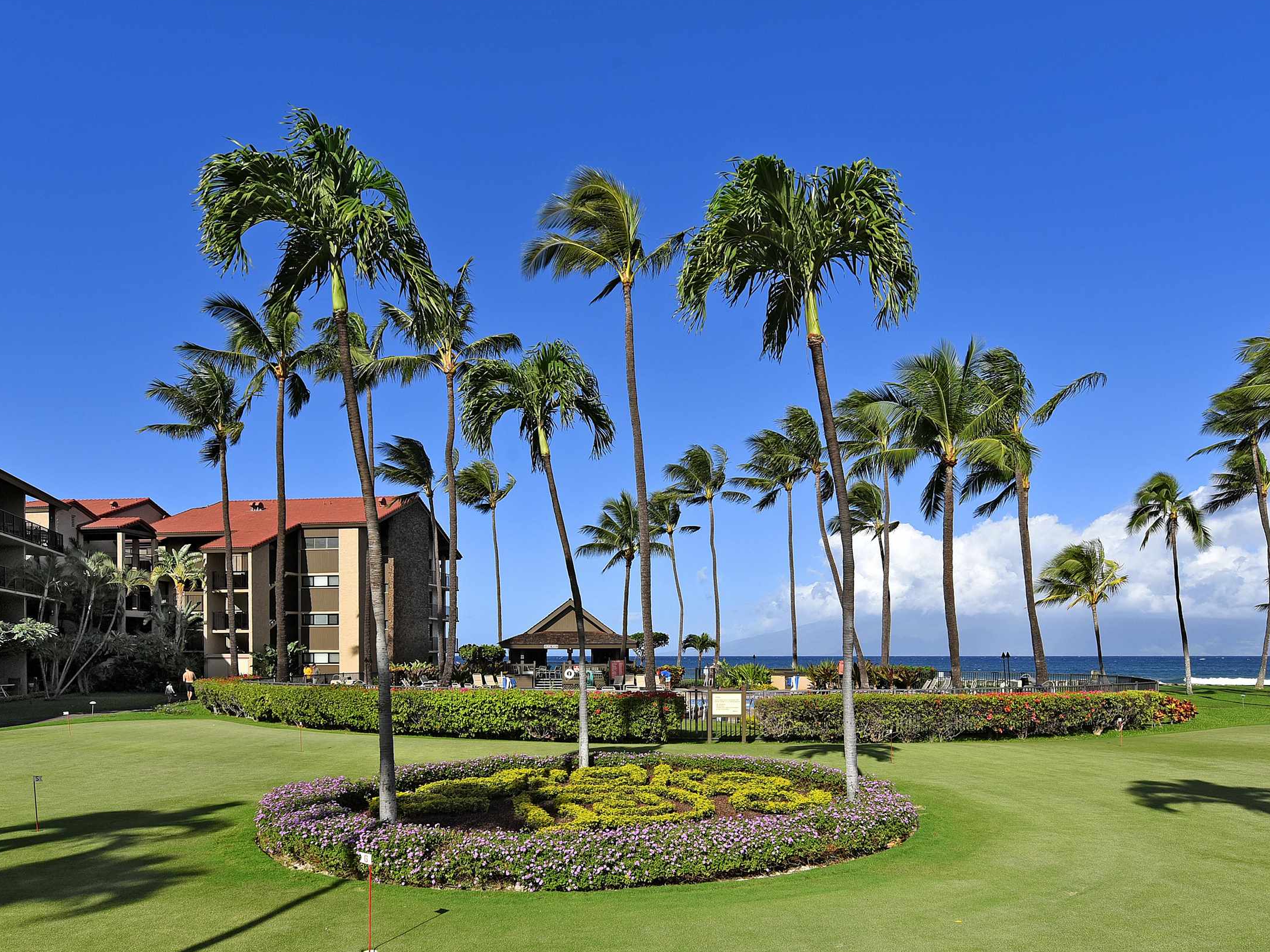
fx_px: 807
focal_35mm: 22
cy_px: 559
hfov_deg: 76.4
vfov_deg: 60.7
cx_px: 641
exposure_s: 1/200
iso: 100
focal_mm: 16
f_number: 13
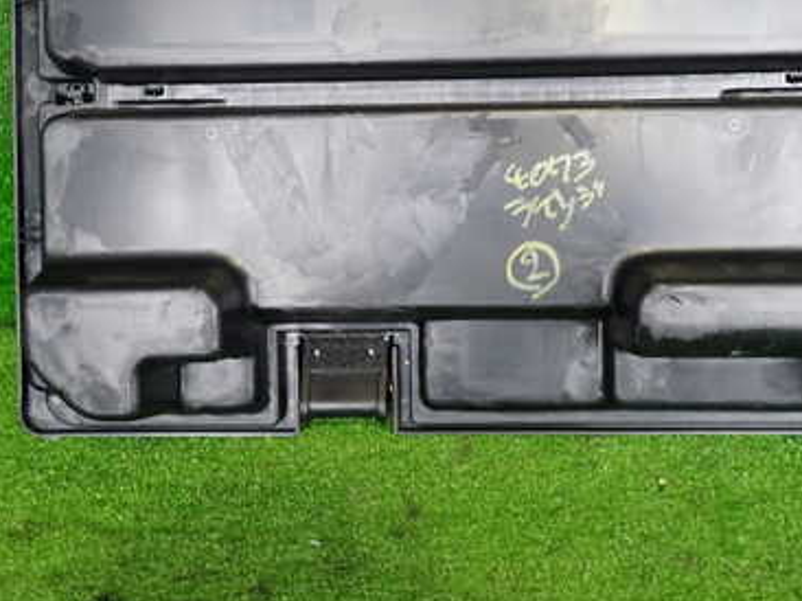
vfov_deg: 34.6
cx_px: 443
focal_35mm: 41
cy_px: 173
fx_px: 949
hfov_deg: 45.7
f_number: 2
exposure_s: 1/50
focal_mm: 4.5
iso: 200
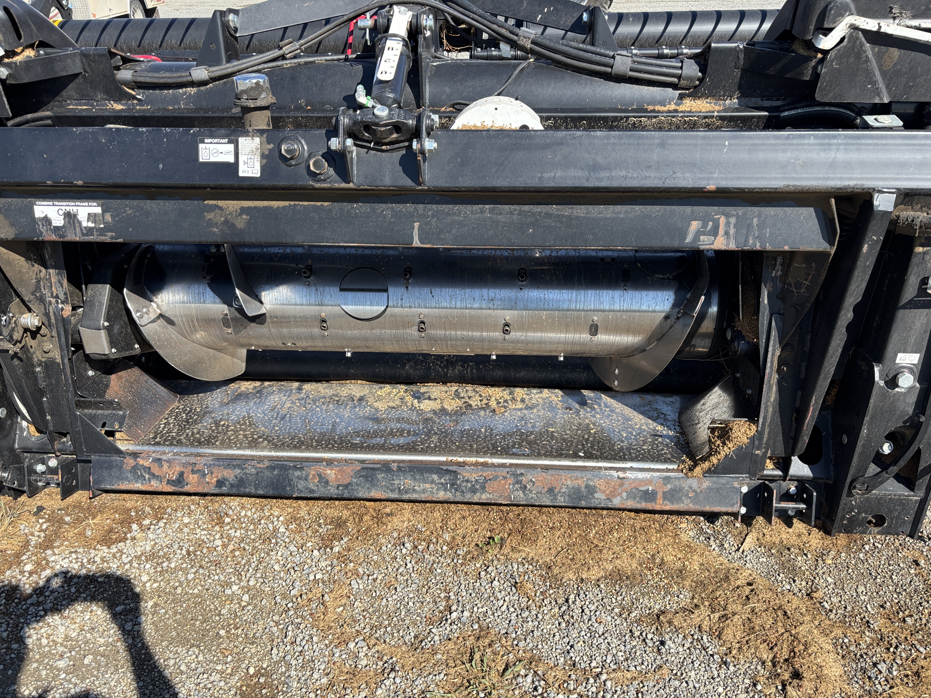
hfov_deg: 67.3
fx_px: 699
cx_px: 466
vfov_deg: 53.1
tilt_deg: -29.4
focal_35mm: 26
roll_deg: +0.6
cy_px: 349
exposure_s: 1/1522
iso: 50
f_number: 1.6
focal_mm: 5.96
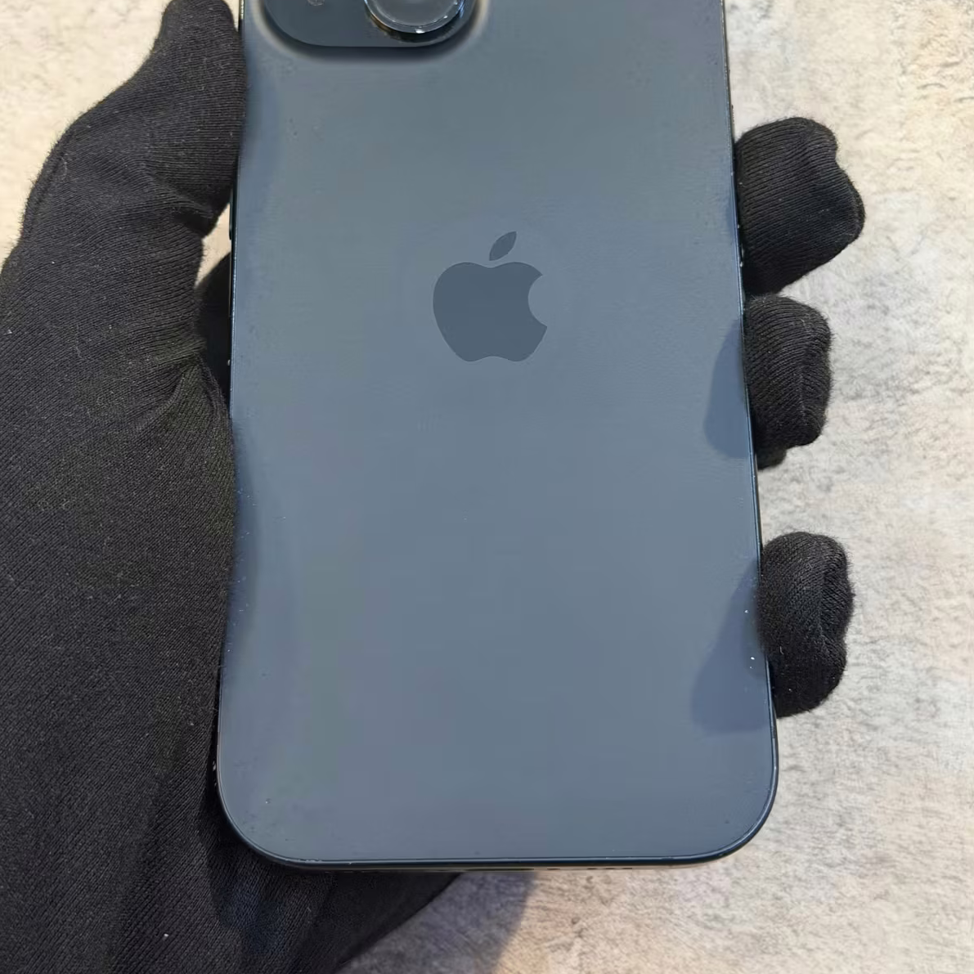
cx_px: 488
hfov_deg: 30.0
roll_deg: -2.1
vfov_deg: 29.8
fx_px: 1815
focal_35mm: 57
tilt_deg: +13.4
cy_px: 326
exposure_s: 1/50
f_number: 1.78
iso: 250
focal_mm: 6.76
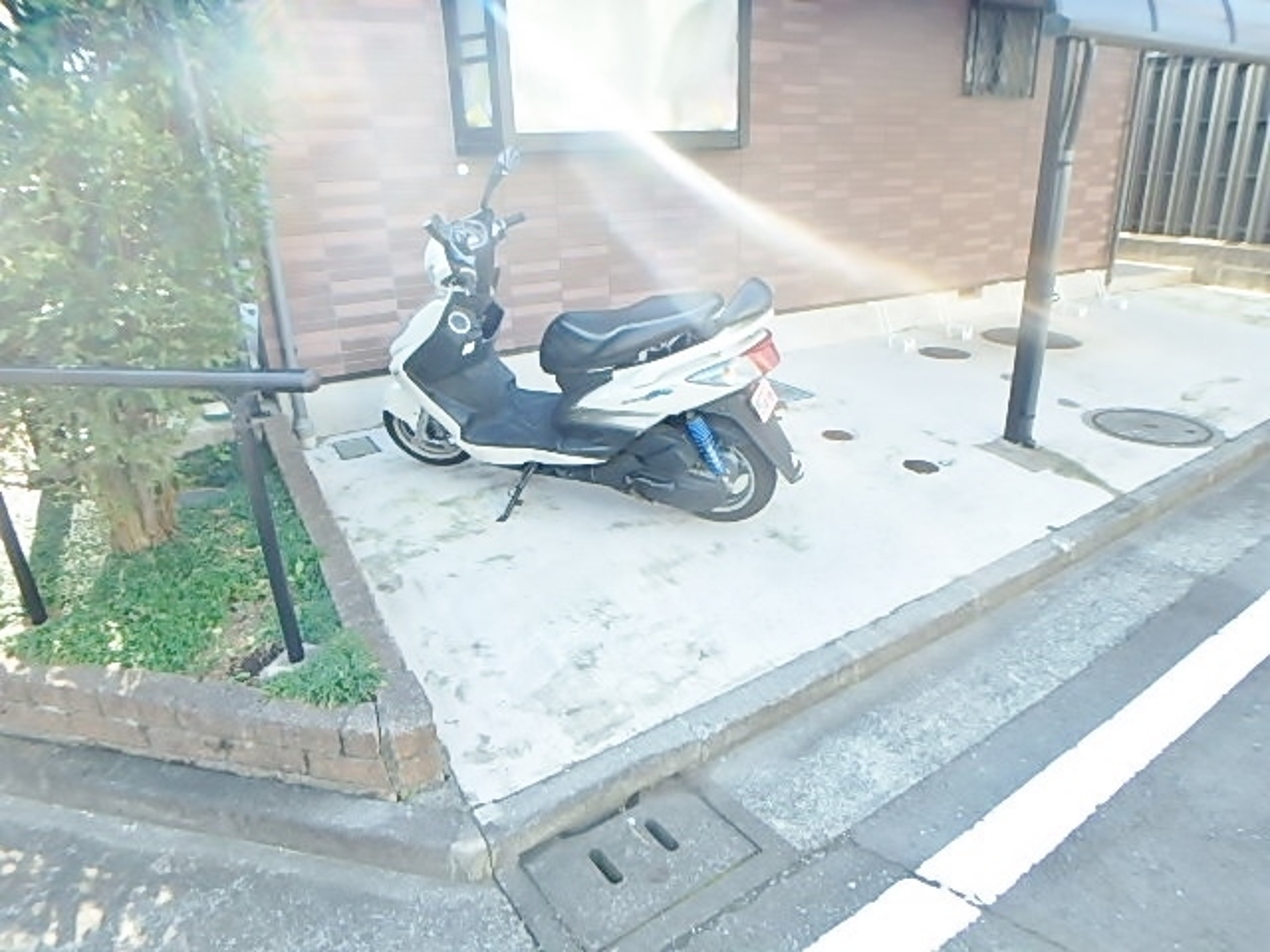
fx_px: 770
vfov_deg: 63.4
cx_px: 635
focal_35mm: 21
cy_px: 476
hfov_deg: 79.0
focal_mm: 3.7
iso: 125
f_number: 3.5
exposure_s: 1/125
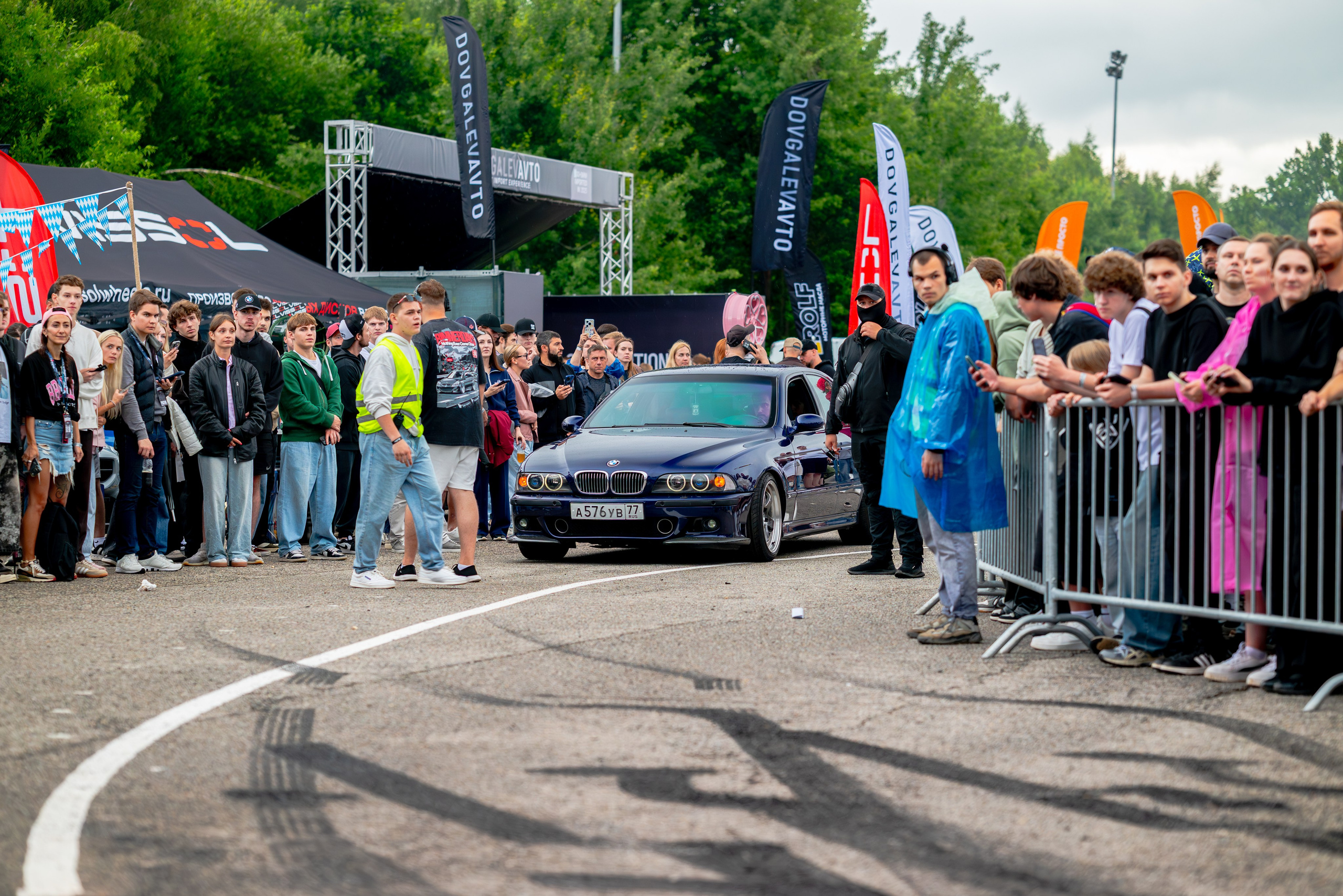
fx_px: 3172
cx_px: 672
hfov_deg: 23.9
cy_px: 448
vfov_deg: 16.1
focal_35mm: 85
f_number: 2.5
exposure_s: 1/250
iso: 800
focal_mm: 85
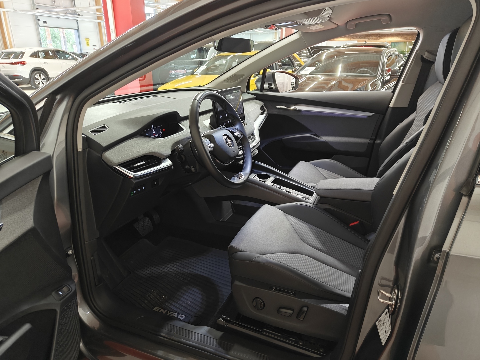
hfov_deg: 71.6
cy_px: 180
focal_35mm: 24
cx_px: 240
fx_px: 333
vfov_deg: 56.8
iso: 125
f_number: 1.8
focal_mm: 5.59
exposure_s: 1/50
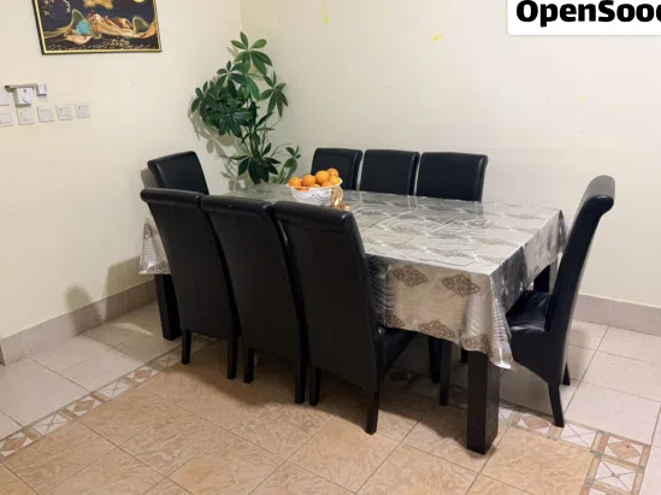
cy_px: 208
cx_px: 326
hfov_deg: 63.5
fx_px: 534
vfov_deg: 49.5
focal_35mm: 28
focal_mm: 6.76
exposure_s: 1/50
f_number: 1.78
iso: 200
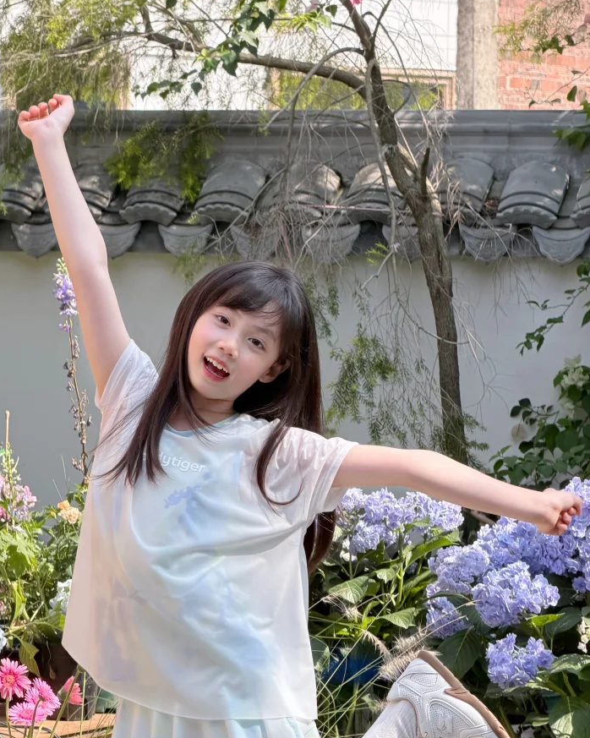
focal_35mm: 161
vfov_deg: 11.9
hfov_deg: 9.6
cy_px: 577
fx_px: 3515
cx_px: 302
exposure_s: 1/333
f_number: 2.8
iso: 50
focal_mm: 16.89
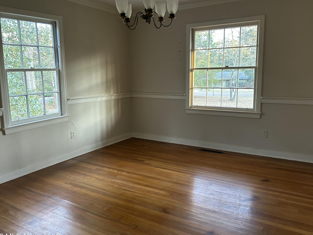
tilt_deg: -7.1
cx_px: 161
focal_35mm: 30
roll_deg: +0.5
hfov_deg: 60.0
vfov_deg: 46.8
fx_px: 271
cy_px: 113
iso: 250
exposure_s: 1/60
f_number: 1.5
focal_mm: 5.7
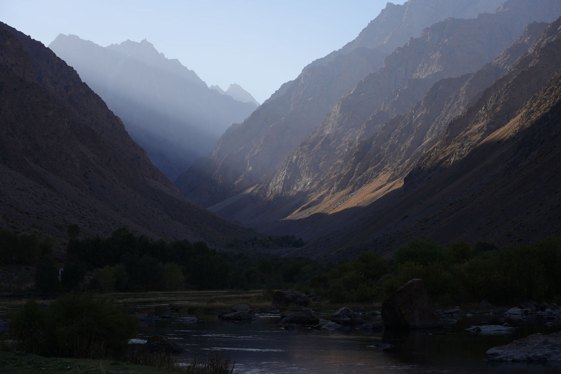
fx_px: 1059
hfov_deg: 29.7
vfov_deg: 20.0
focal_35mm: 68
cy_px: 187
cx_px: 280
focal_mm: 68
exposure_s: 1/250
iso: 100
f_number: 7.1
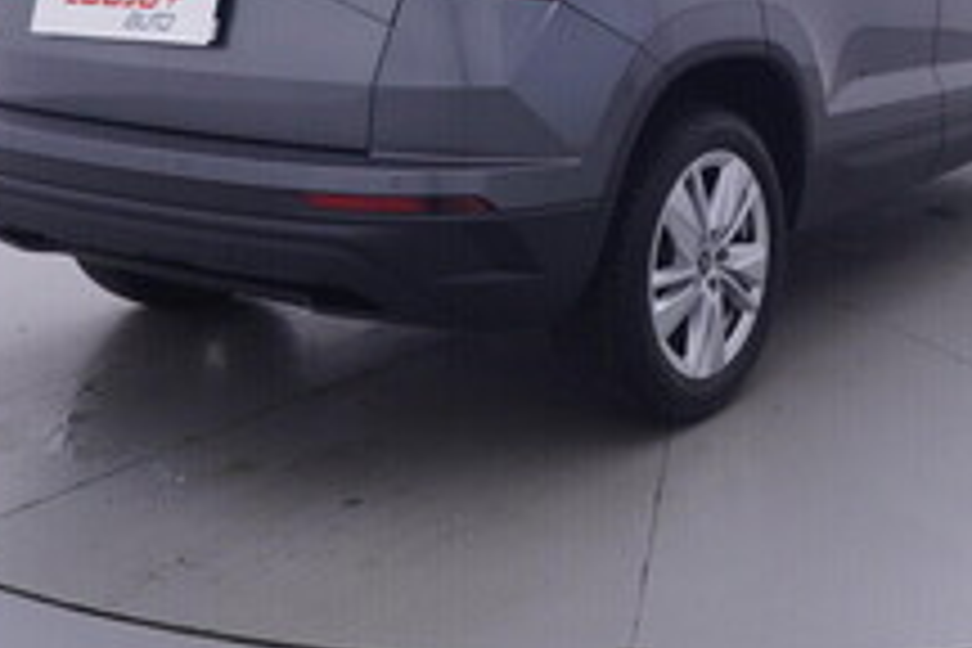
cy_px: -65
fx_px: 1546
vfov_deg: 22.3
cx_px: 736
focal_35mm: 57
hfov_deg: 34.1
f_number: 5
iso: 200
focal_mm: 15
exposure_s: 1/80
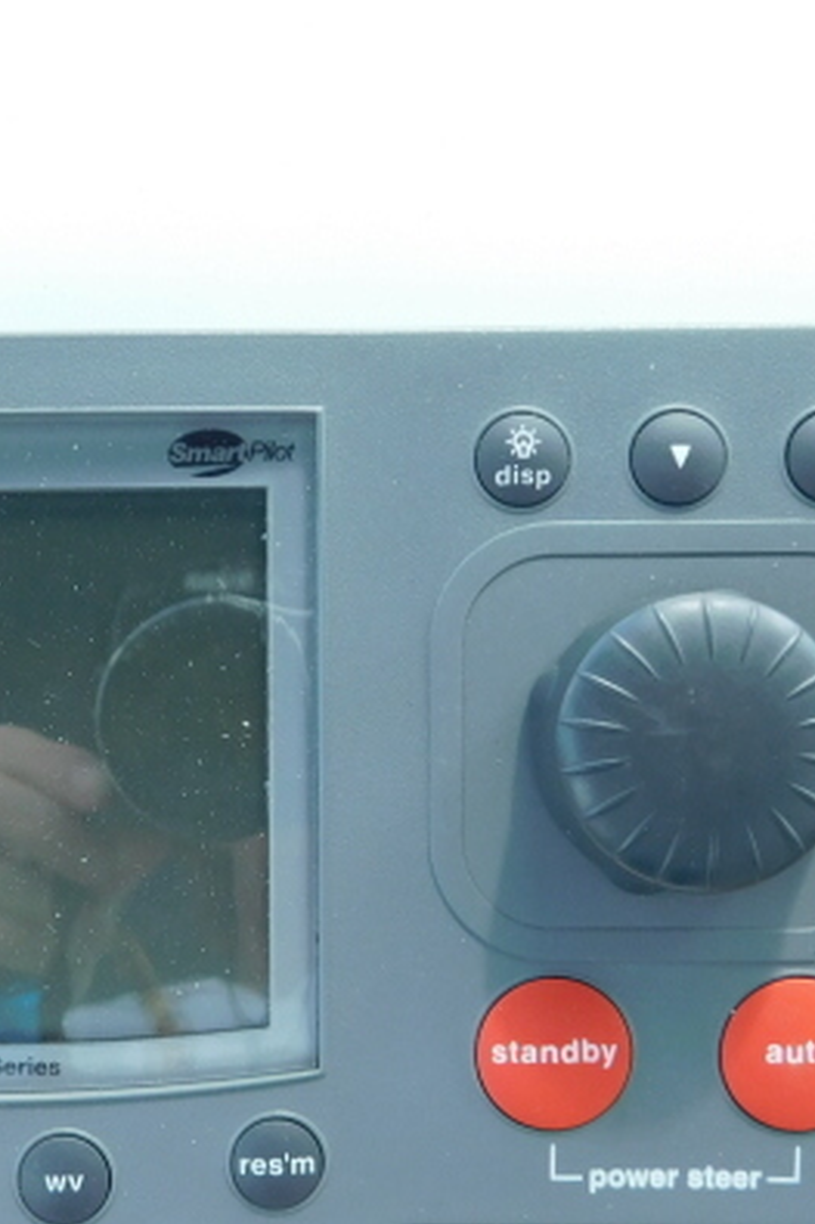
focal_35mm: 59
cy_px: 768
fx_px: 2005
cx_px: 118
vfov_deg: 33.8
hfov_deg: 22.5
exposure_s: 1/200
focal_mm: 4.9
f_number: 3.2
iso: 125
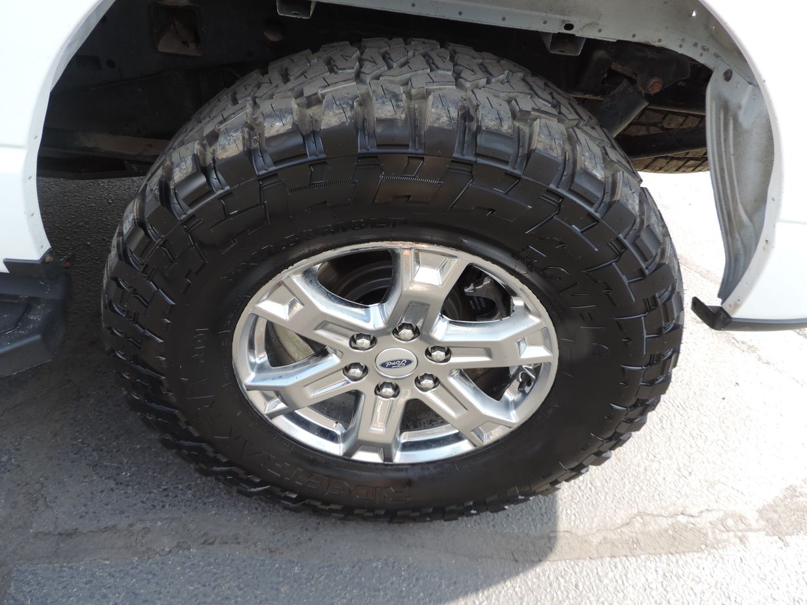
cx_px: 414
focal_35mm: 25
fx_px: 583
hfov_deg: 69.4
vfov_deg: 54.9
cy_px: 301
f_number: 3
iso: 80
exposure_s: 1/125
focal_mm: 4.3
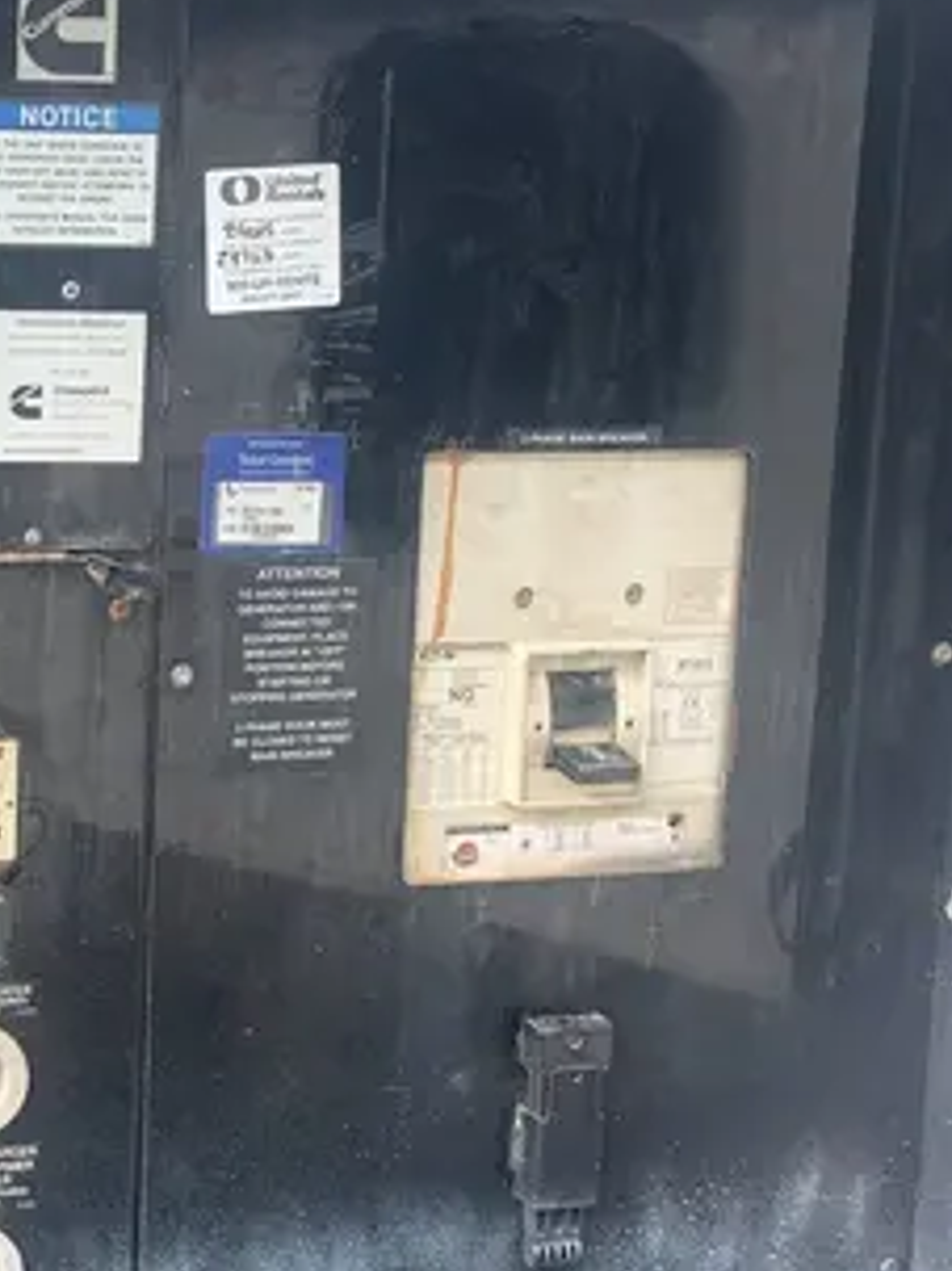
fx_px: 2312
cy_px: 598
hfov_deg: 21.6
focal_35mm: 63
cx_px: -197
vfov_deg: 30.7
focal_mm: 4.25
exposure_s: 1/669
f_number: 1.8
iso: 25
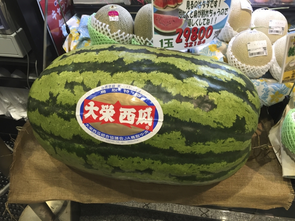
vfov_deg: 48.2
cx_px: 148
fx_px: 247
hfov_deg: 61.7
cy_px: 110
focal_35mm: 29
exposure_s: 1/33
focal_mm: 4.15
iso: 80
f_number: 2.2
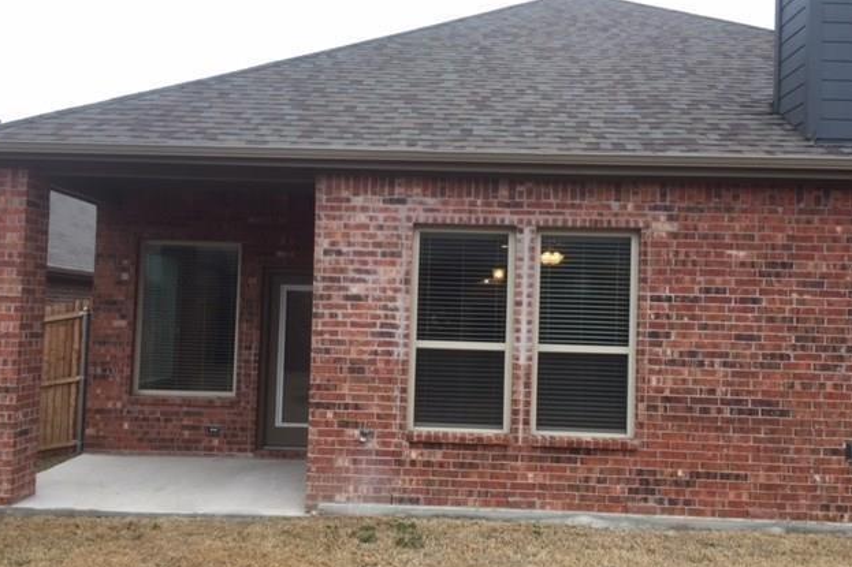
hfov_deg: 60.3
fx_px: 733
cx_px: 423
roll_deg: -0.9
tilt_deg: +4.0
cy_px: 298
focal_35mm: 31
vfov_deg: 42.3
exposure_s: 1/131
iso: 32
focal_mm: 4.15
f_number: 2.2
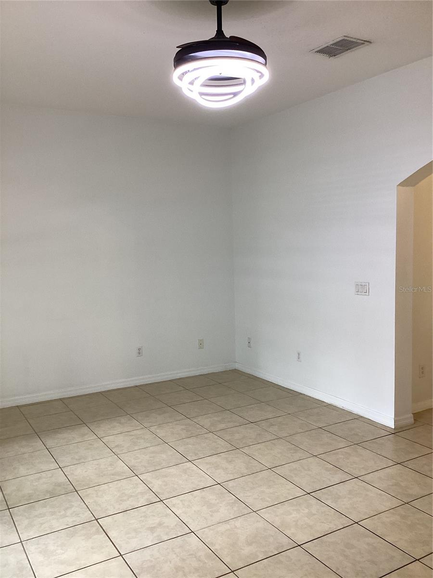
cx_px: 216
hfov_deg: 45.4
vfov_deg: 58.4
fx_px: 517
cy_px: 289
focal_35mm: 31
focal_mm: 3.3
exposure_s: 1/60
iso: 100
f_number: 2.4
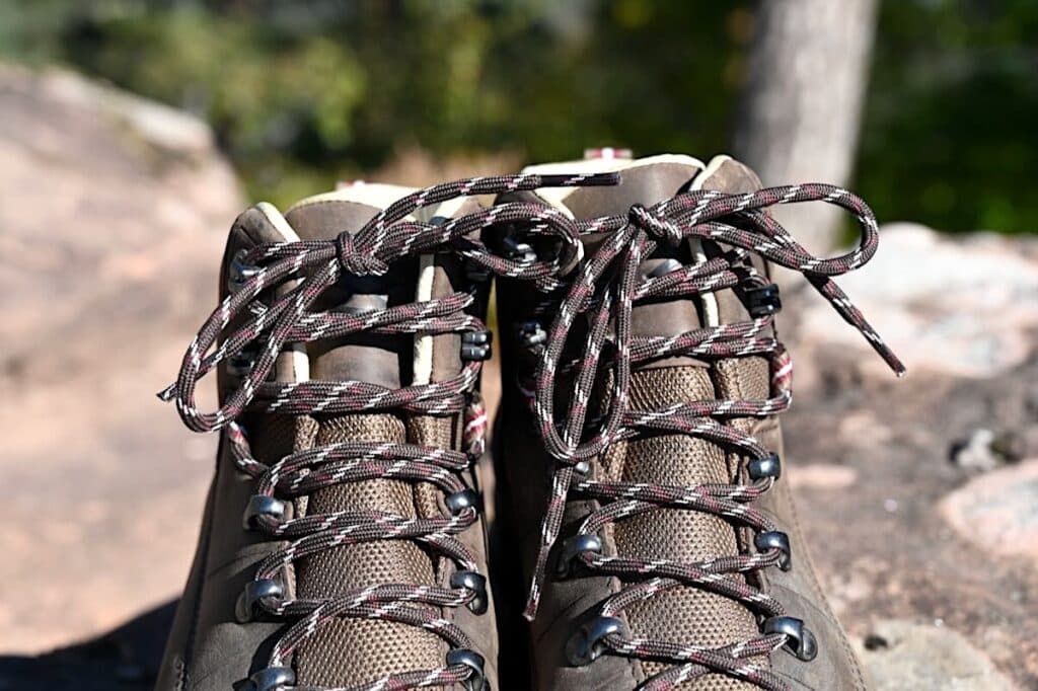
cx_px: 519
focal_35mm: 52
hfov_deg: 38.2
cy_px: 346
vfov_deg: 26.0
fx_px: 1499
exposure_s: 1/320
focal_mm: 52
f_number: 6.3
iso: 100
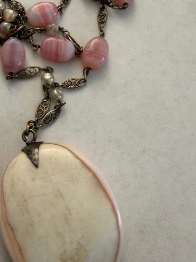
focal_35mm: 40
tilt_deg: -71.9
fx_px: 302
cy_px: 124
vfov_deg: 46.8
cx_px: 51
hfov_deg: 35.2
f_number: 2.2
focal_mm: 2.22
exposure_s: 1/100
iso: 160
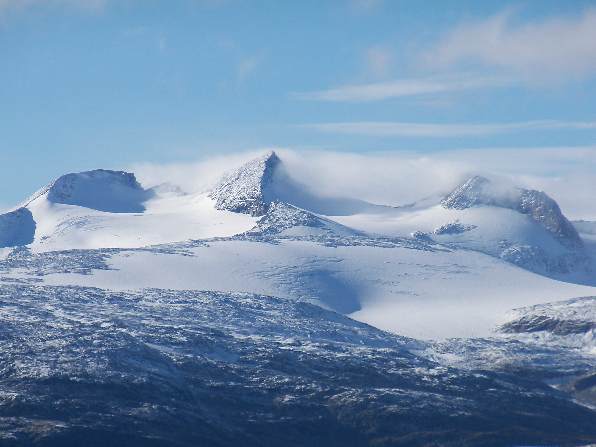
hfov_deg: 7.7
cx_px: 294
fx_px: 4425
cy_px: 235
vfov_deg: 5.8
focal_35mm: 257
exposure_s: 1/1250
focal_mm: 36.6
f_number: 4.4
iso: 80
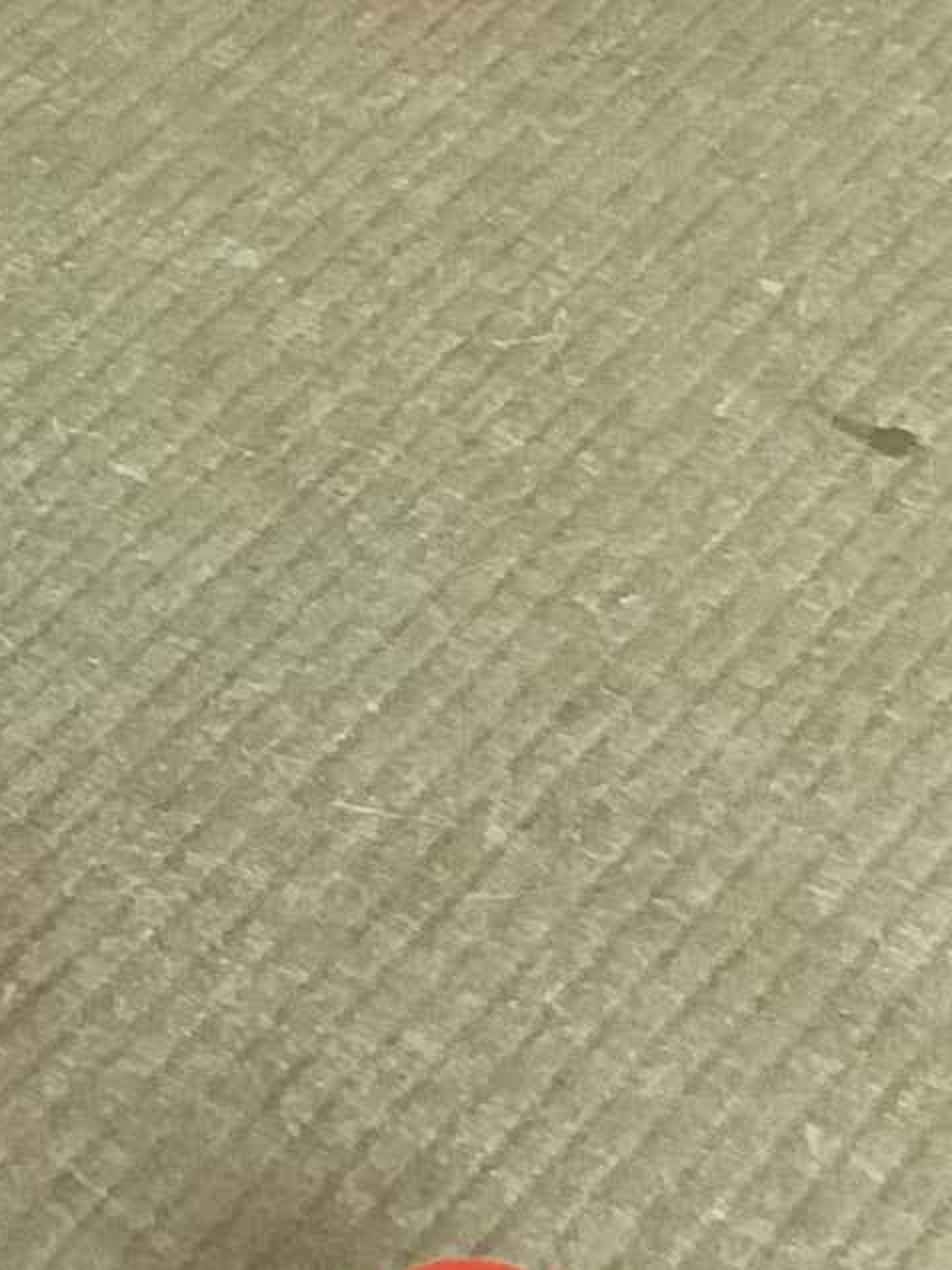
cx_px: 216
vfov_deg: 15.5
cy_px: 48
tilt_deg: -42.3
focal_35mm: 125
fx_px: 4585
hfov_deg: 11.8
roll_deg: +2.2
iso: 80
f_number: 2.4
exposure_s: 1/100
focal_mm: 3.3
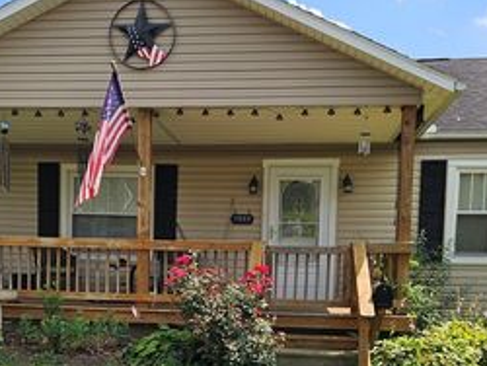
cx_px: 218
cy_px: 299
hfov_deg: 41.2
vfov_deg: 30.7
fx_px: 648
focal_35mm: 46
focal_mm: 5.4
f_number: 1.8
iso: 25
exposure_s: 1/1746
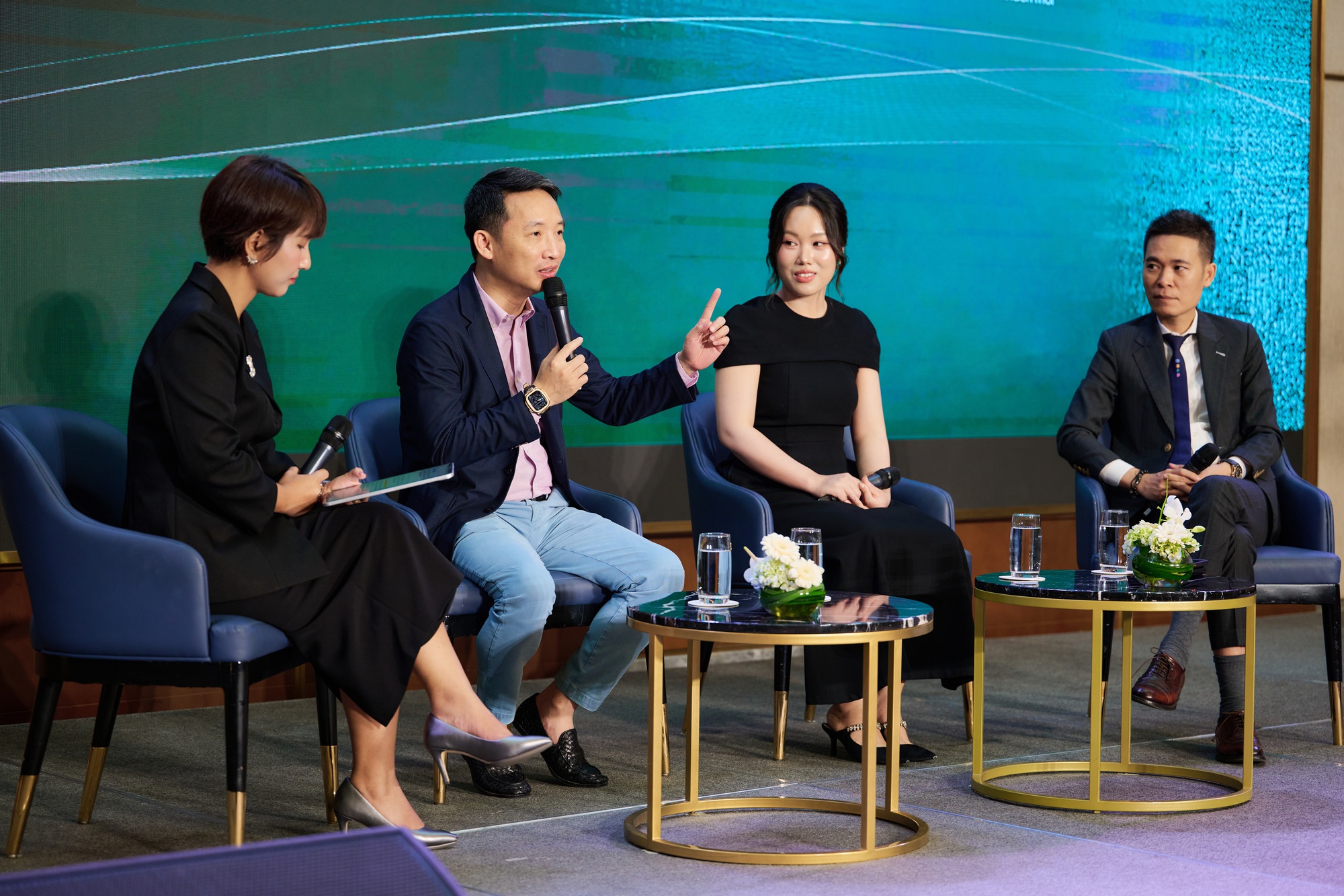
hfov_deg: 26.3
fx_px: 2874
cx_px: 672
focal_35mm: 77
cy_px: 448
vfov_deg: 17.7
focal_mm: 77
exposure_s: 1/125
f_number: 2.8
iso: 640
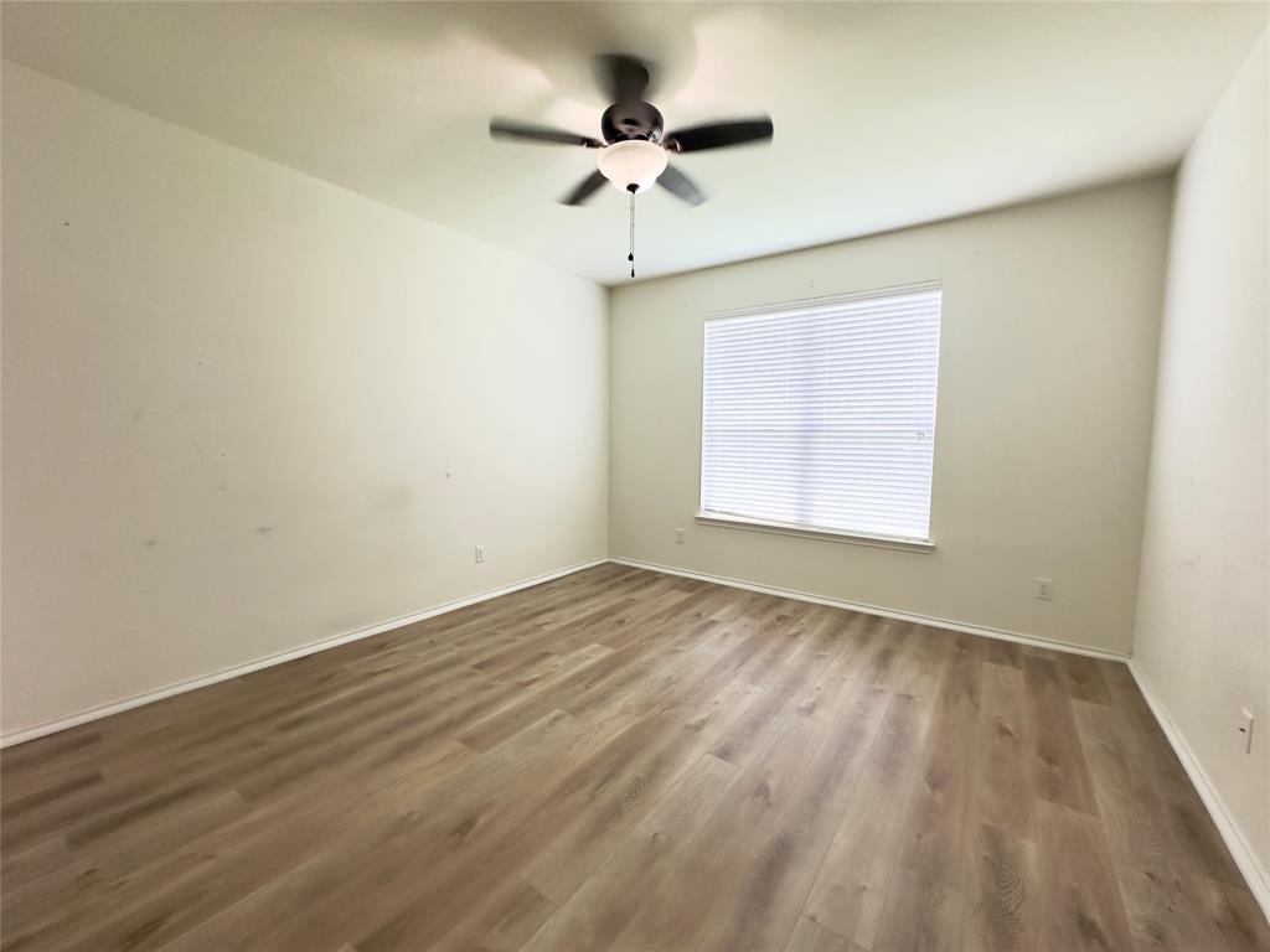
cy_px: 476
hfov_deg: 102.1
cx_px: 635
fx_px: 514
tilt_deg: -3.3
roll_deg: -0.8
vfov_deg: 85.7
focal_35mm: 14
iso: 250
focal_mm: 2.22
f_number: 2.2
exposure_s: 1/60
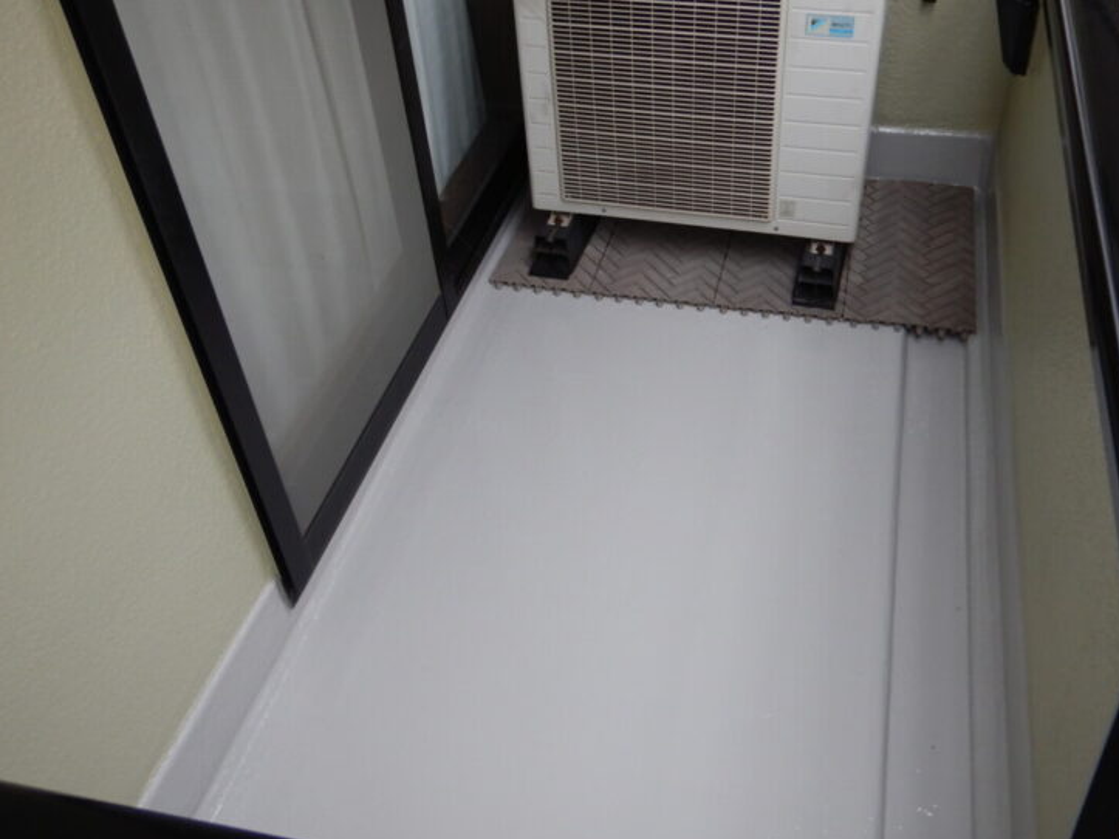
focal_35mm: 34
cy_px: 347
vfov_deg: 41.6
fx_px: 1099
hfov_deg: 53.8
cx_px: 631
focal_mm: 4.3
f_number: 2.8
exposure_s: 1/80
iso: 125
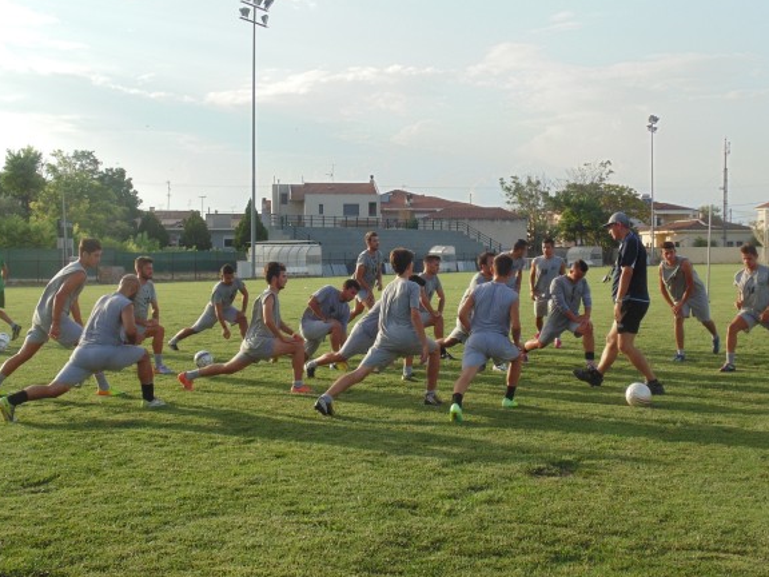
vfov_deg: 30.9
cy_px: 295
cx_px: 382
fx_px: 1044
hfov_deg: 40.4
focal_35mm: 47
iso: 80
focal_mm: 7.4
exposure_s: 1/320
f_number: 3.6
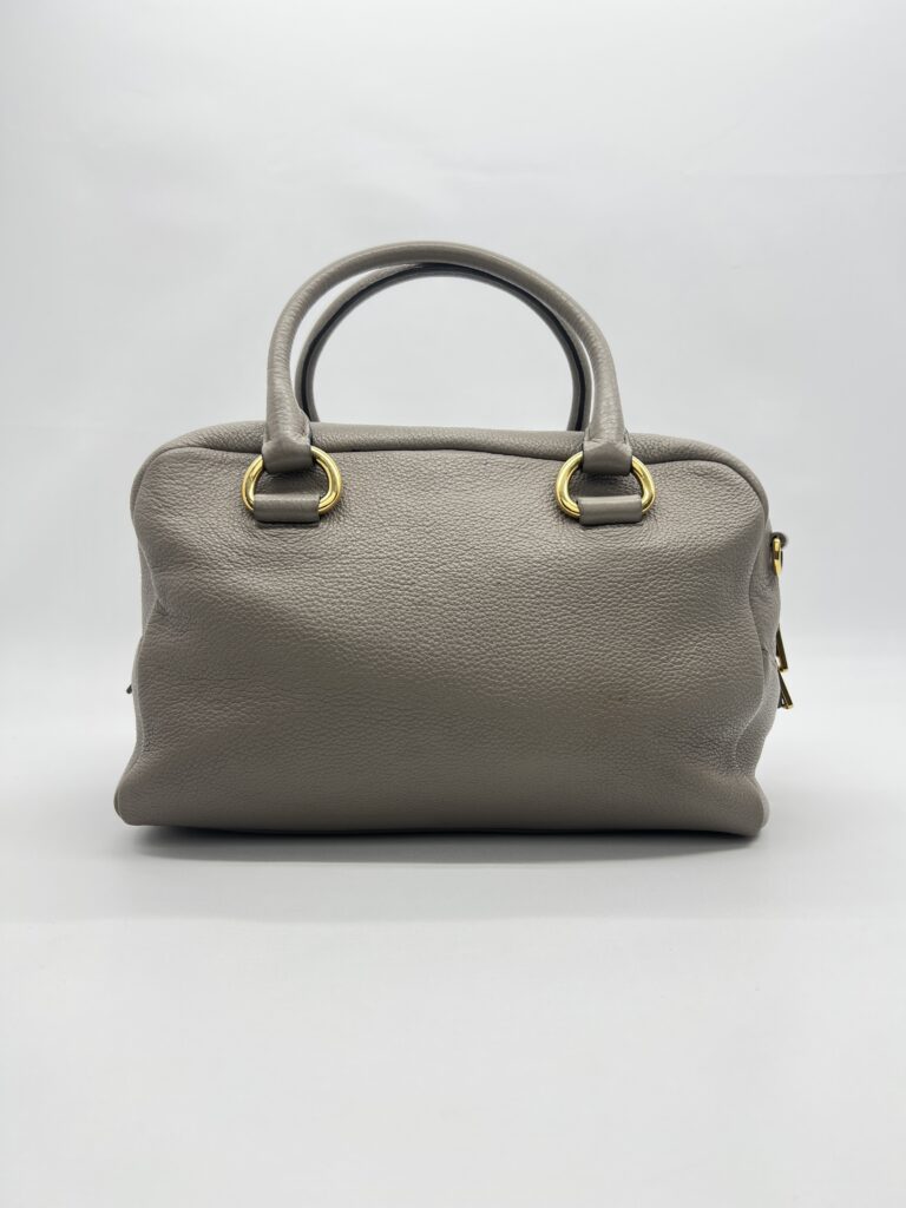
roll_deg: +0.3
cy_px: 604
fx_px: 907
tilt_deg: -3.9
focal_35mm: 26
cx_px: 453
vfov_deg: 67.3
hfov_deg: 53.1
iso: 32
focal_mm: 5.7
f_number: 1.5
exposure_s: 1/126
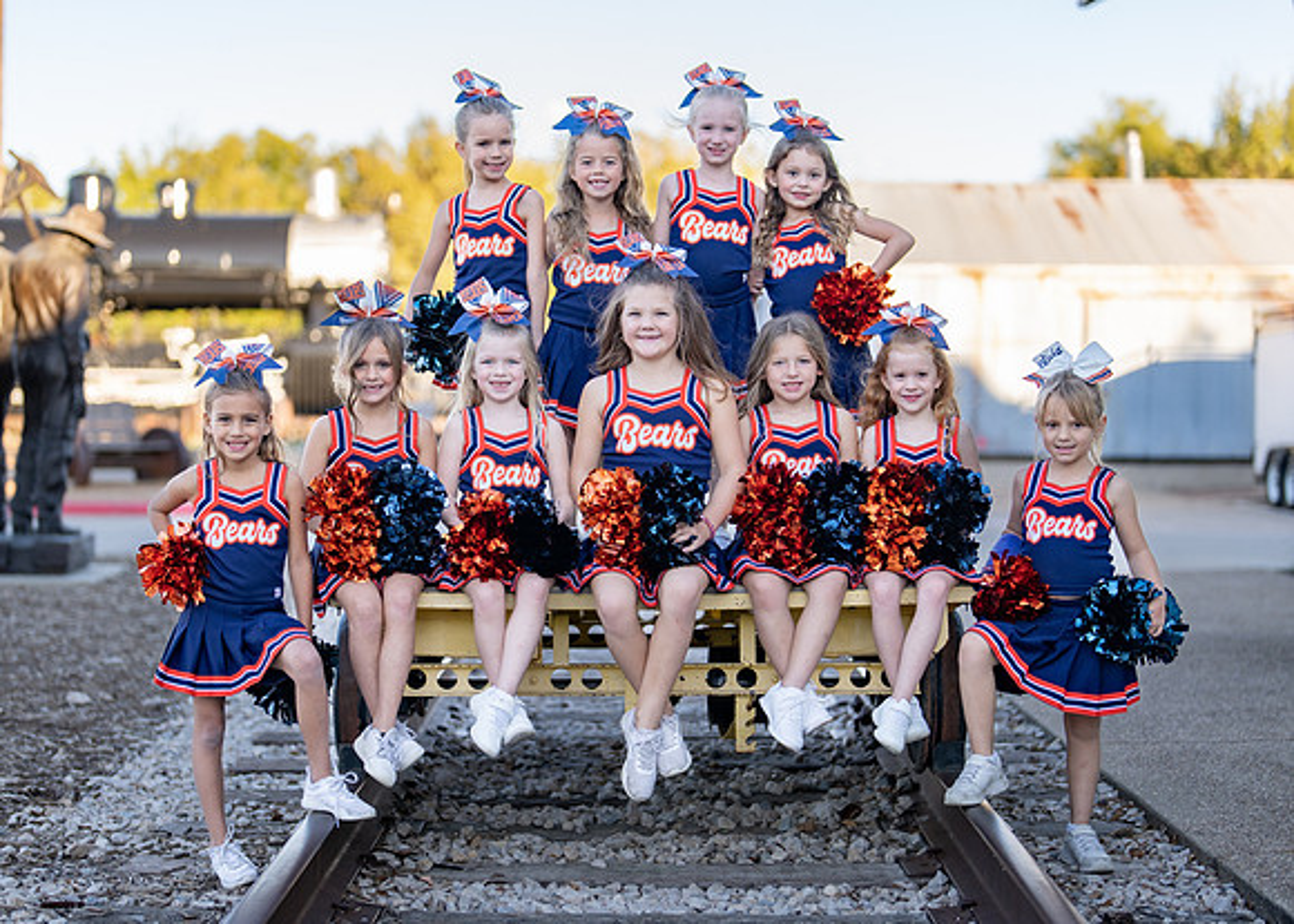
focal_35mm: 67
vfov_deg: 21.3
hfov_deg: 29.5
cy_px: 477
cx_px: 637
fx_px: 2455
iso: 100
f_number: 1.2
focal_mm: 50
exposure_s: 1/1250
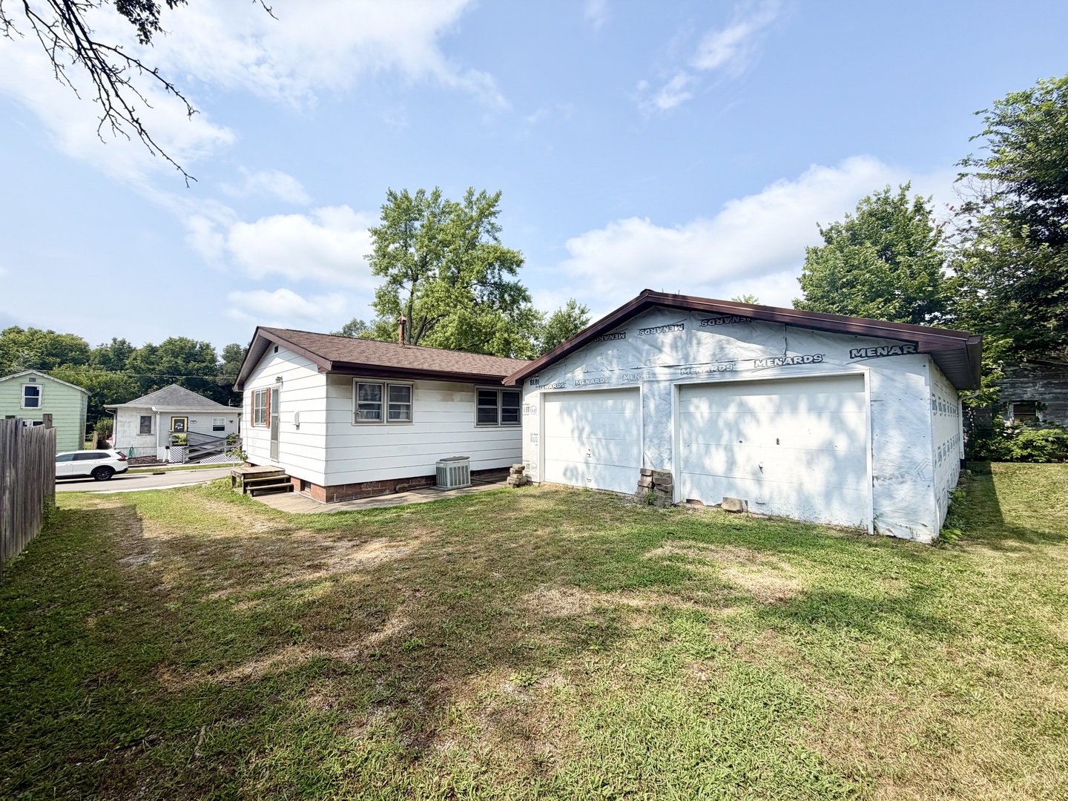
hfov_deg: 102.1
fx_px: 432
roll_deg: +0.9
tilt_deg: +1.9
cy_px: 400
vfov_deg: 85.7
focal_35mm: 14
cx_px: 534
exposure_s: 1/799
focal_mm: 2.22
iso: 20
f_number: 2.2
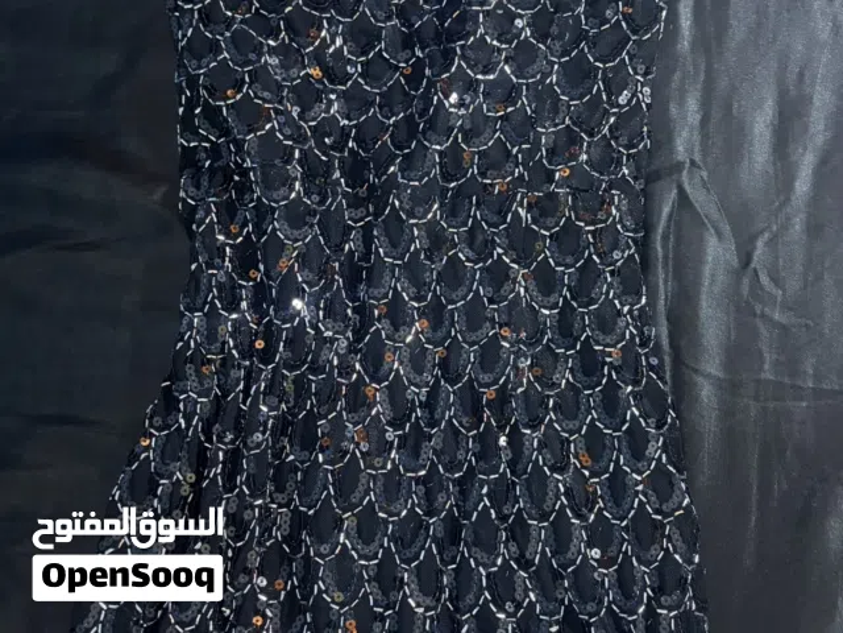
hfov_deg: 67.3
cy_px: 316
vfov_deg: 53.1
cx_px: 422
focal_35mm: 26
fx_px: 633
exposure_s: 1/30
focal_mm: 5.96
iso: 800
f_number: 1.6
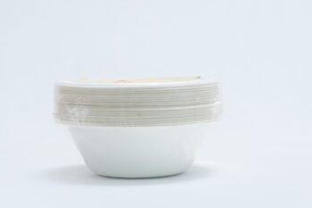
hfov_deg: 21.0
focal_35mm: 97
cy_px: 99
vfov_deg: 14.1
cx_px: 142
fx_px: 841
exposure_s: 1/125
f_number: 11
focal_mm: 52
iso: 3200
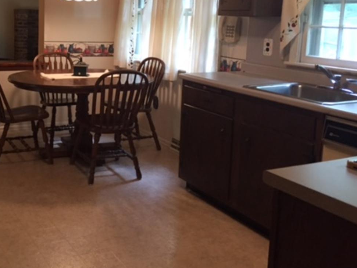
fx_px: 443
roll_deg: -2.1
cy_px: 77
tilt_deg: -8.3
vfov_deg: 33.1
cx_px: 108
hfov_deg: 43.0
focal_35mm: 43
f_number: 2.2
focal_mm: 4.15
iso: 160
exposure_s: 1/30
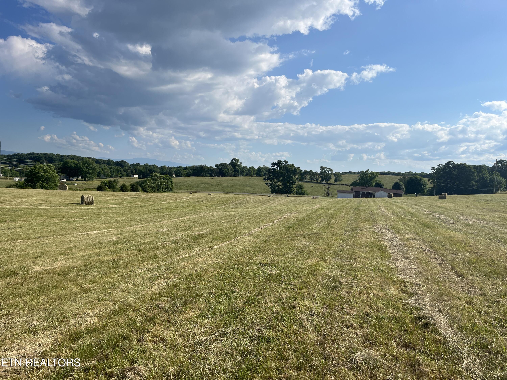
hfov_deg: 67.3
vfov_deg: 53.1
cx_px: 254
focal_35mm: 26
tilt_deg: -3.6
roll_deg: -3.0
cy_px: 190
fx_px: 381
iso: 50
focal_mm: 5.1
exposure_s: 1/5848
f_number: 1.6
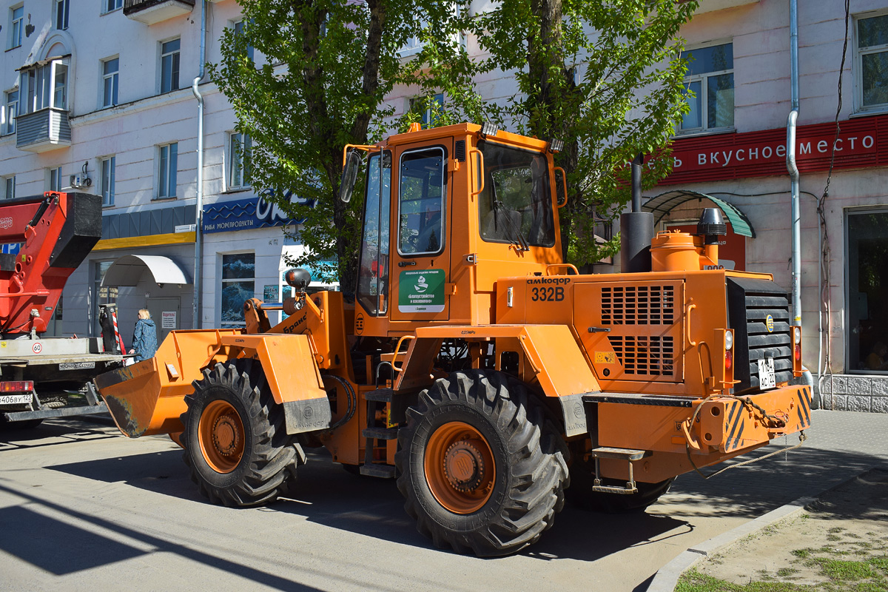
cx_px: 444
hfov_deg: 57.2
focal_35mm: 33
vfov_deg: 40.0
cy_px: 296
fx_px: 814
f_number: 5.6
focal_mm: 22
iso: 100
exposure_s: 1/500
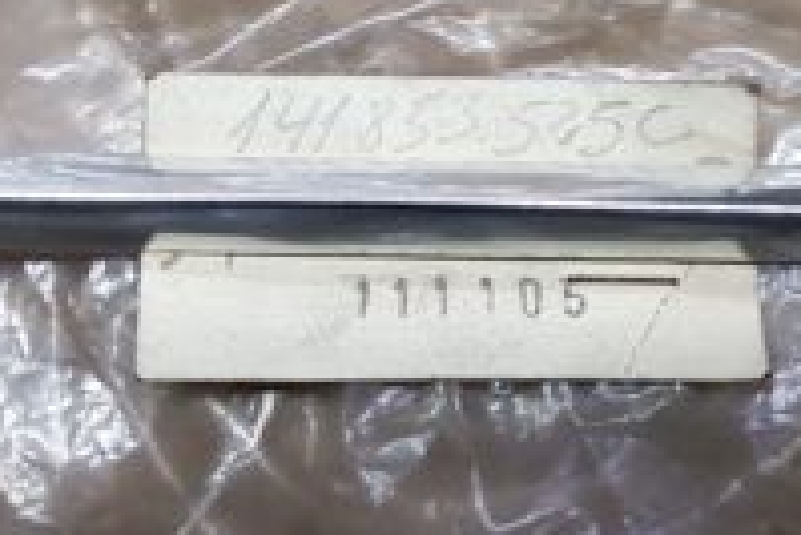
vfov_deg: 19.8
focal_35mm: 68
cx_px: 407
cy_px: 103
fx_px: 1514
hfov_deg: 29.6
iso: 160
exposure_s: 1/25
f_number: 1.7
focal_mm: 4.2
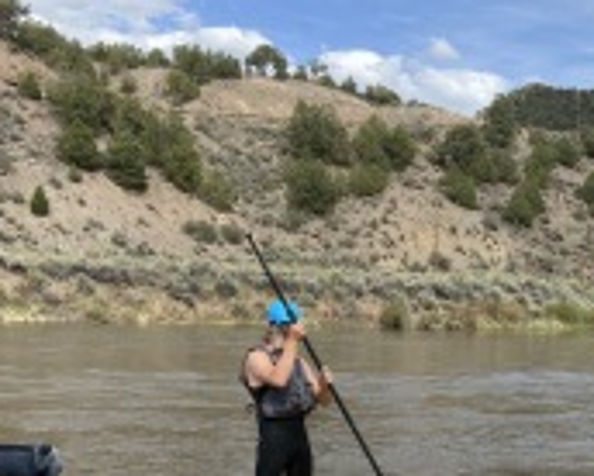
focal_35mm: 54
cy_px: 404
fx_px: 950
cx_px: 446
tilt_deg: -5.0
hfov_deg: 34.0
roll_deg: -2.8
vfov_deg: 27.4
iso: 32
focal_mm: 4.25
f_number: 1.8
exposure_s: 1/1779
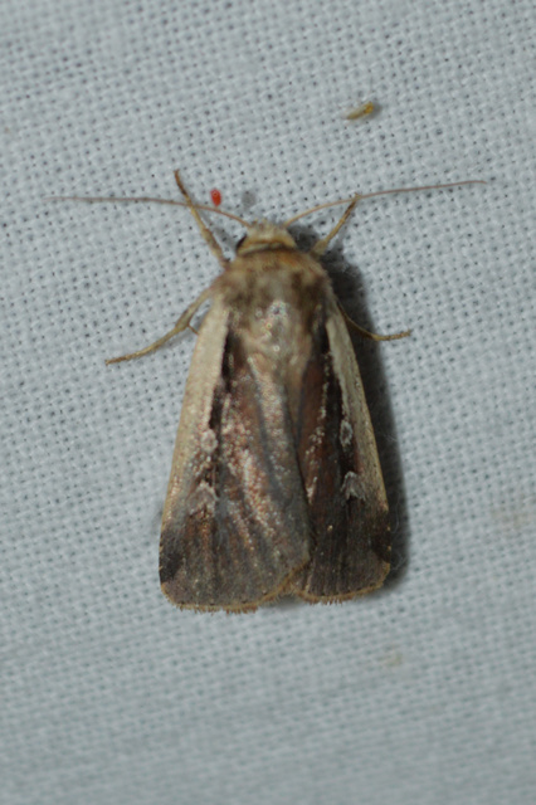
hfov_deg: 16.5
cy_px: 402
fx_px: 1844
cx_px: 268
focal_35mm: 82
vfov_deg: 24.6
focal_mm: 55
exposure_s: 1/60
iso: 560
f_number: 5.6
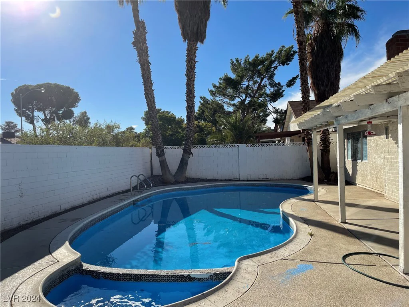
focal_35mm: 26
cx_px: 204
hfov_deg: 67.3
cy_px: 154
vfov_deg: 53.1
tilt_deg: -1.1
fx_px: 307
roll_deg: +1.7
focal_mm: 5.1
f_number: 1.6
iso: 32
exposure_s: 1/5128
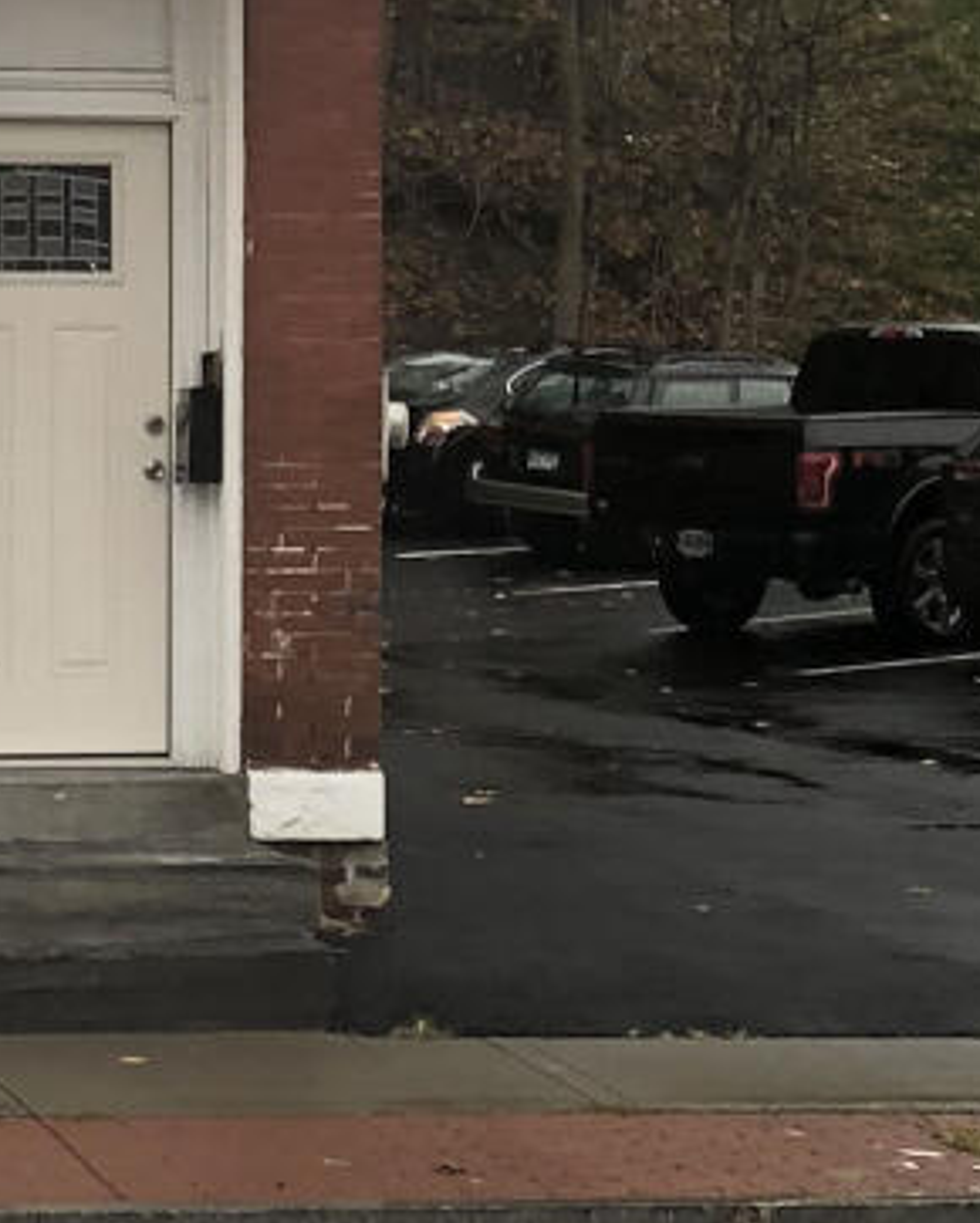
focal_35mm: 151
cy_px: 101
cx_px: 237
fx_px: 5470
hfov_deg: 10.2
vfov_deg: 12.7
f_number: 1.8
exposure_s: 1/120
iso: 64
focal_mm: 3.99
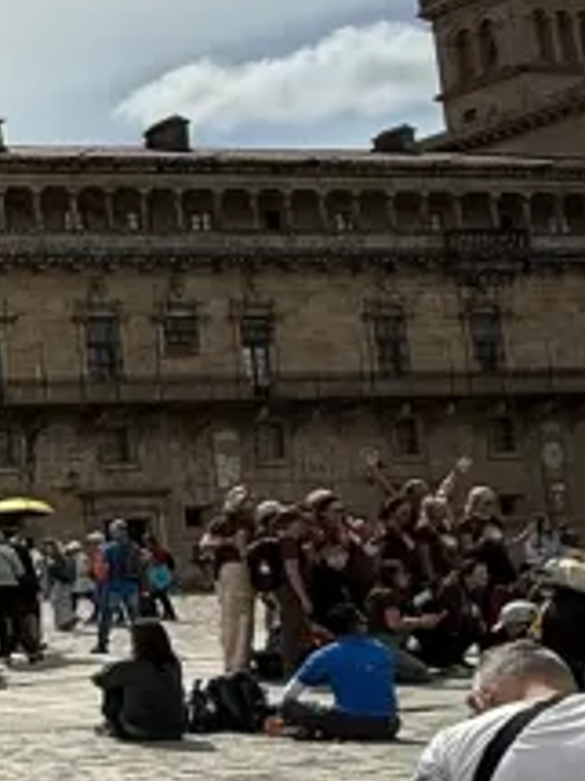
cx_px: -690
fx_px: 1489
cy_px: 467
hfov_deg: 15.7
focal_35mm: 66
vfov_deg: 29.3
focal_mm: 2.22
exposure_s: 1/3891
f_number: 2.2
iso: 80
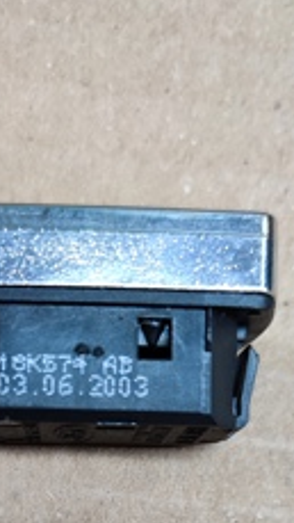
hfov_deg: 21.0
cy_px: 534
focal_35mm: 57
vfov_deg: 33.2
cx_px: 82
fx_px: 789
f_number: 1.9
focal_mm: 6.04
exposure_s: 1/30
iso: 246
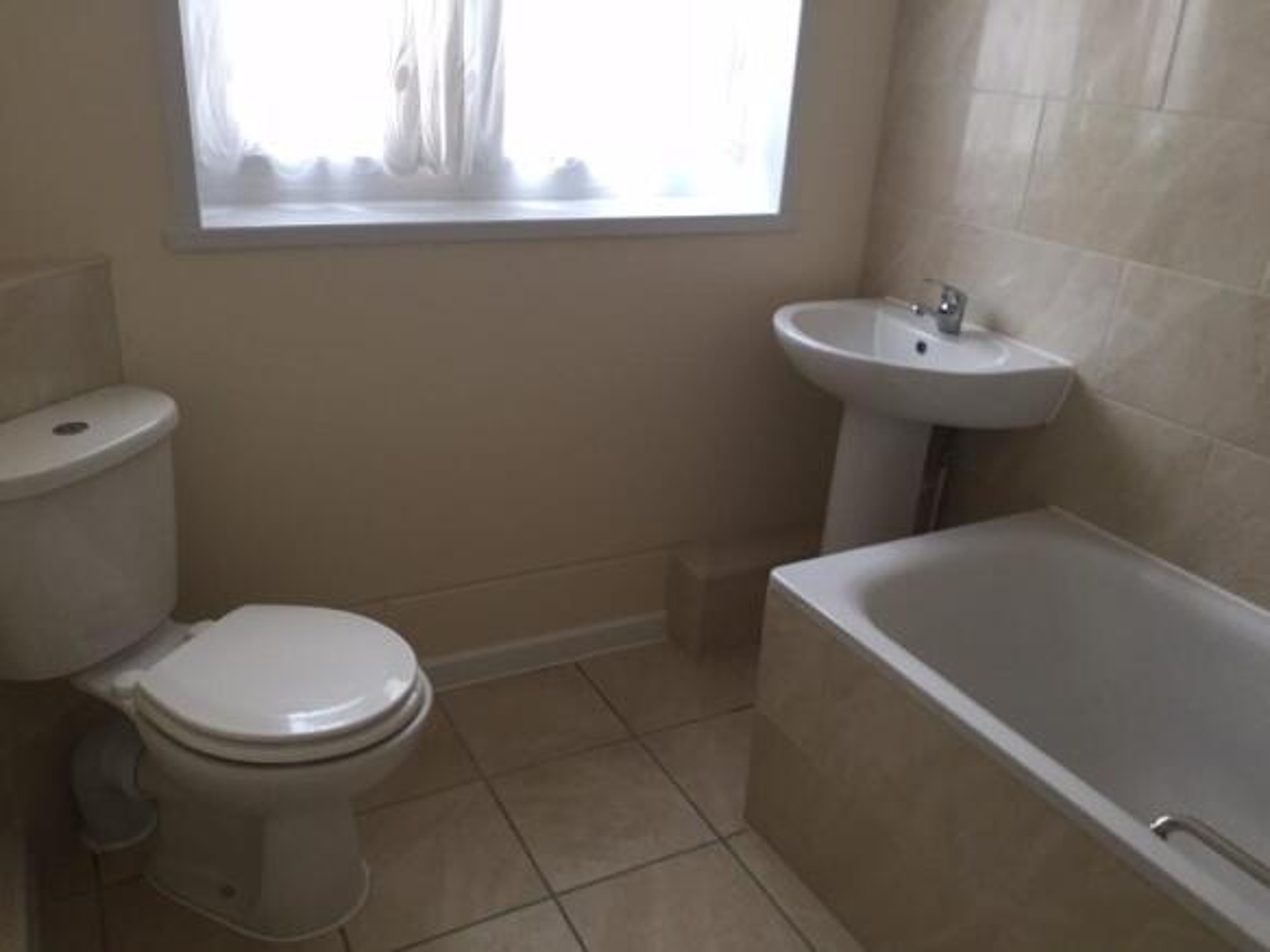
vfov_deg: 48.2
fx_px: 1064
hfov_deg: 61.7
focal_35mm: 29
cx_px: 635
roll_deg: -2.6
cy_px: 476
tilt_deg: -23.4
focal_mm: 4.15
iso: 64
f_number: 2.2
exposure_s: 1/33
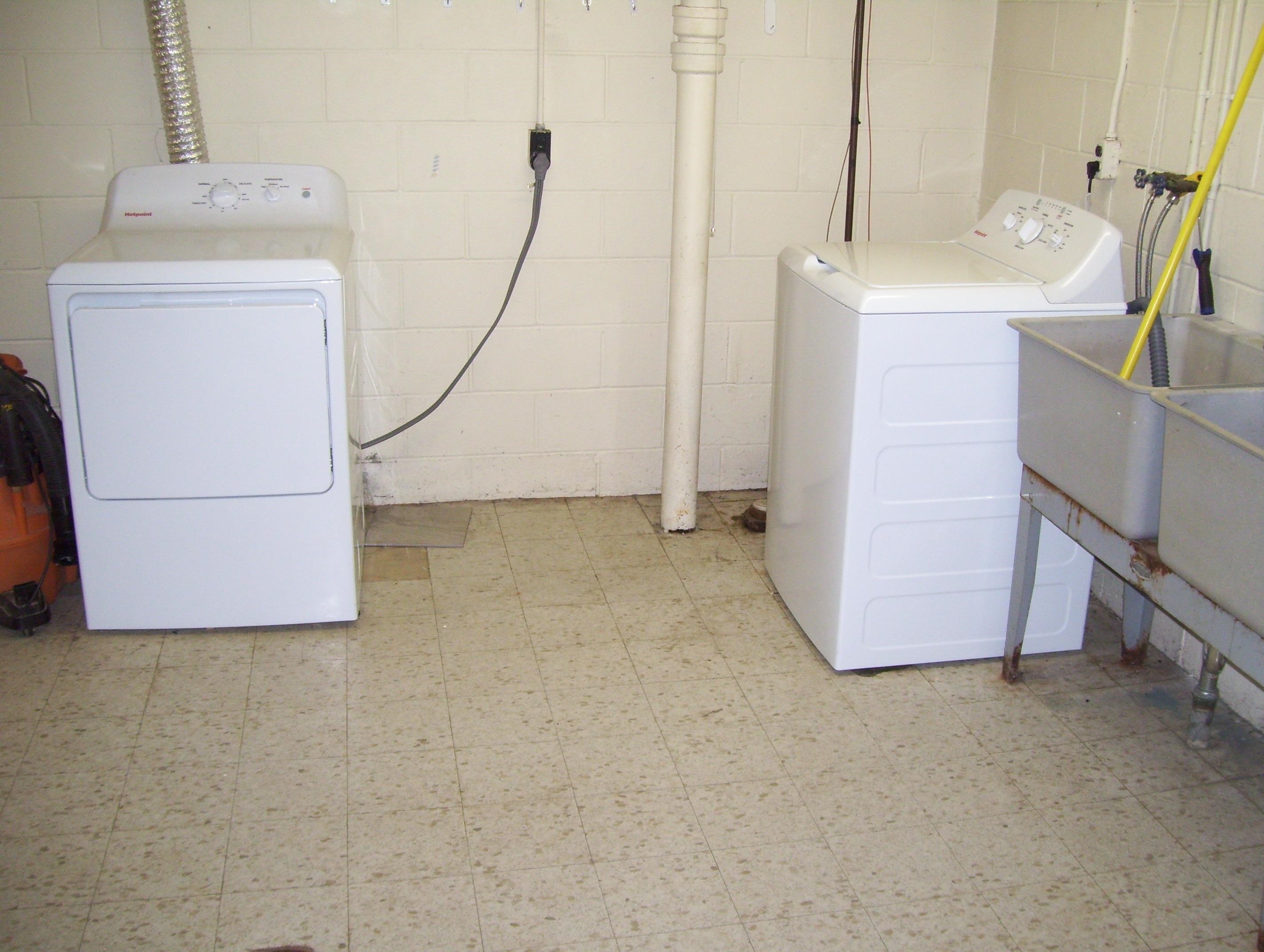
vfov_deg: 39.7
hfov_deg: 51.3
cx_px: 632
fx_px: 1316
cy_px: 476
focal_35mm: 36
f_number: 2.7
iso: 200
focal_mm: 6
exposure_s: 1/60
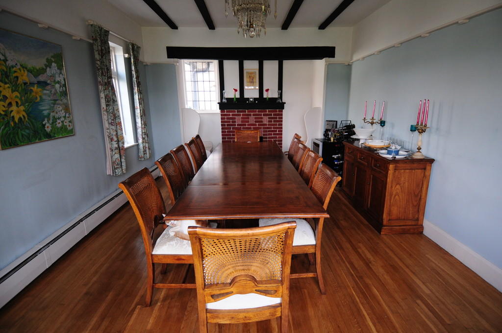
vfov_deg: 67.2
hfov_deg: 90.1
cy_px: 166
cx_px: 251
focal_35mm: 18
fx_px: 251
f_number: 4
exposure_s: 1/60
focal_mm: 12
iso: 560
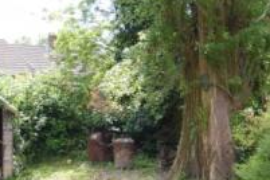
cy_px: 154
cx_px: 45
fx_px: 735
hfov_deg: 20.5
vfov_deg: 13.9
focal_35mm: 98
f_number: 8
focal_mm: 20
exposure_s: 1/250
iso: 400
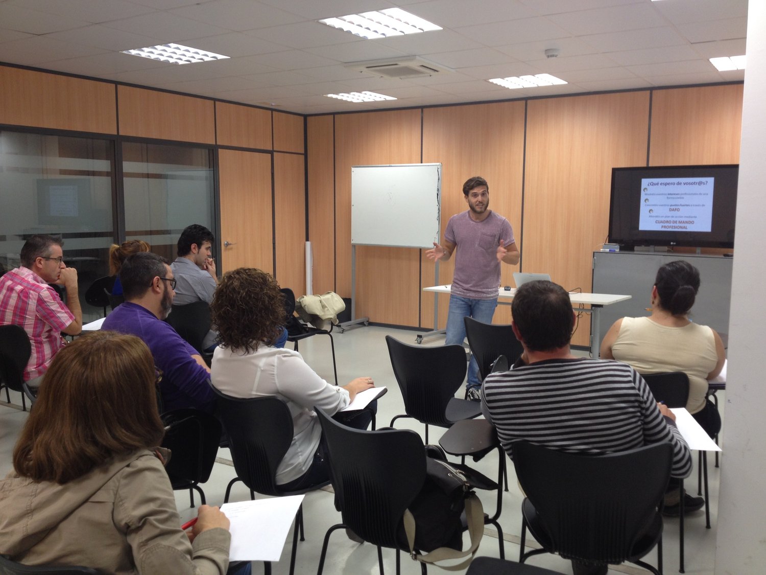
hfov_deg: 52.6
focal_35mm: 35
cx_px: 383
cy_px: 288
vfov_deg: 40.7
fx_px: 774
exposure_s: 1/20
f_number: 2.4
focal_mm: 4.28
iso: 64
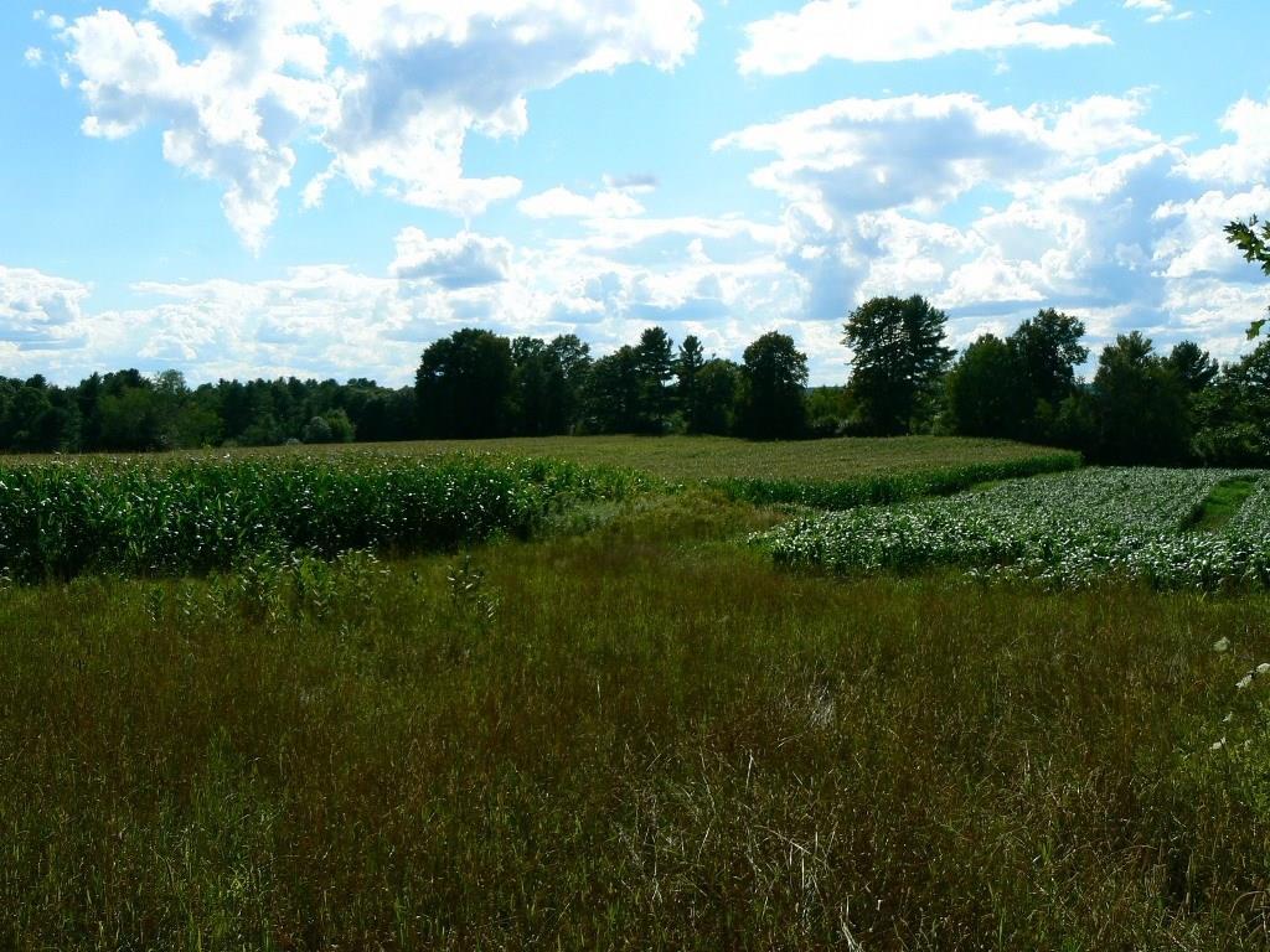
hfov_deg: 51.4
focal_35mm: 36
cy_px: 476
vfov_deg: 39.7
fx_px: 1321
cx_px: 635
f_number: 8
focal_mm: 6
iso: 80
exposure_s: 1/500
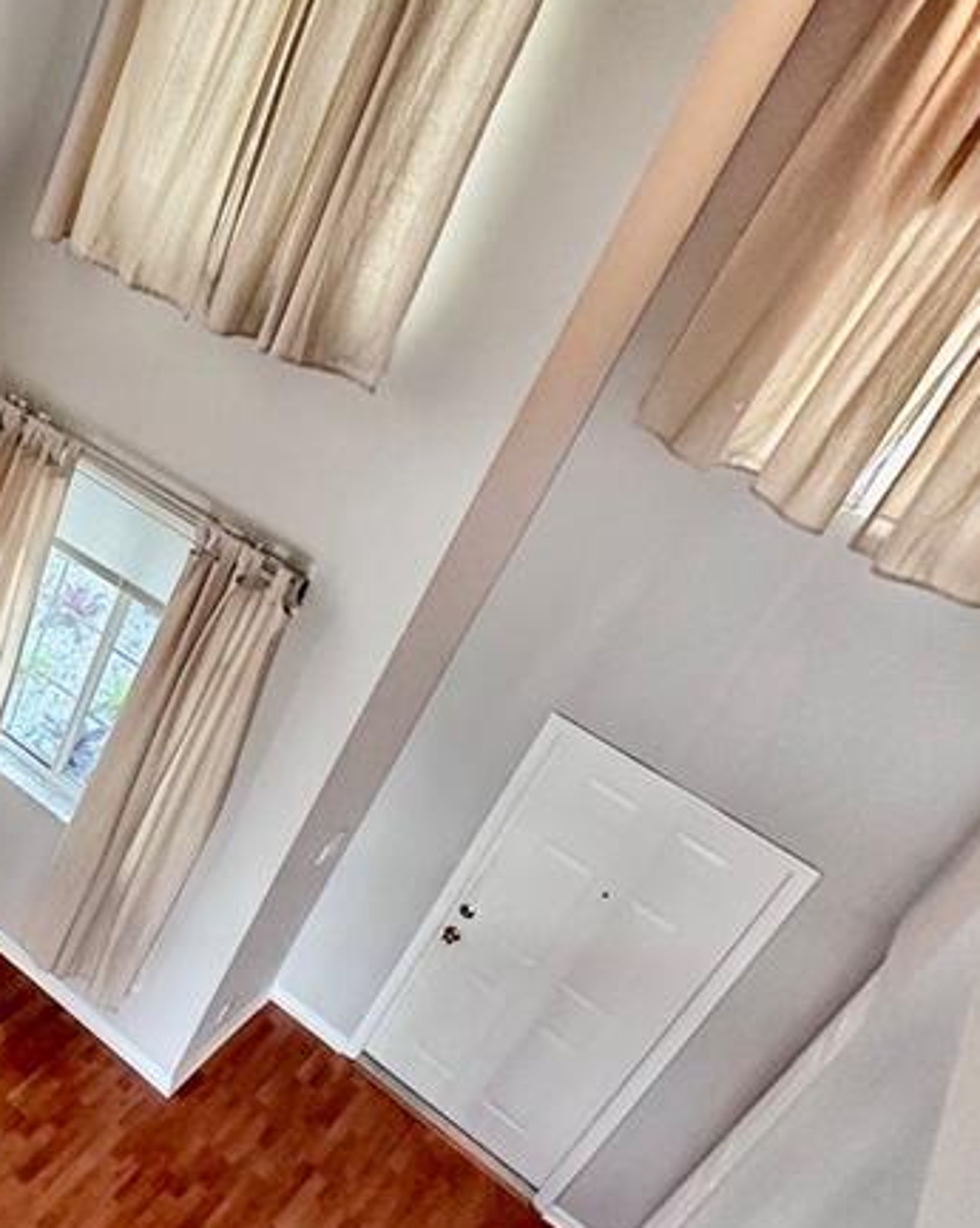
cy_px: 583
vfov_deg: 47.9
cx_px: -80
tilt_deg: -30.5
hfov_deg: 34.2
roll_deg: -16.6
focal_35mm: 38
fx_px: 1379
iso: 250
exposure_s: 1/120
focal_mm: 2.22
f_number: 2.2
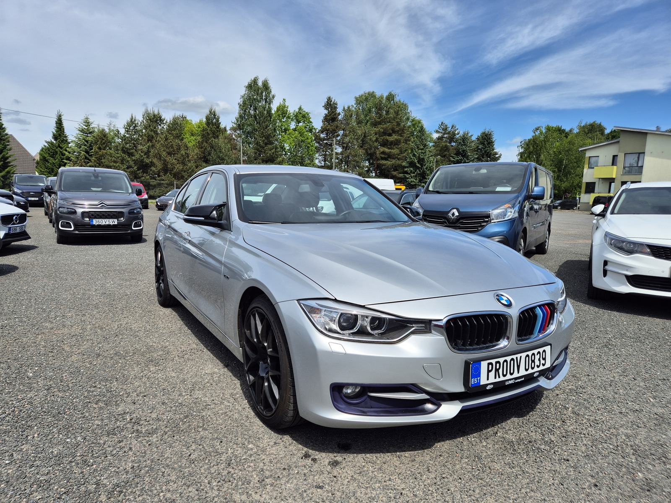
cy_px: 252
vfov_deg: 58.9
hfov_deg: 73.9
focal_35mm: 23
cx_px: 336
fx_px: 446
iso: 25
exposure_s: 1/2048
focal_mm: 5.4
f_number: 1.8
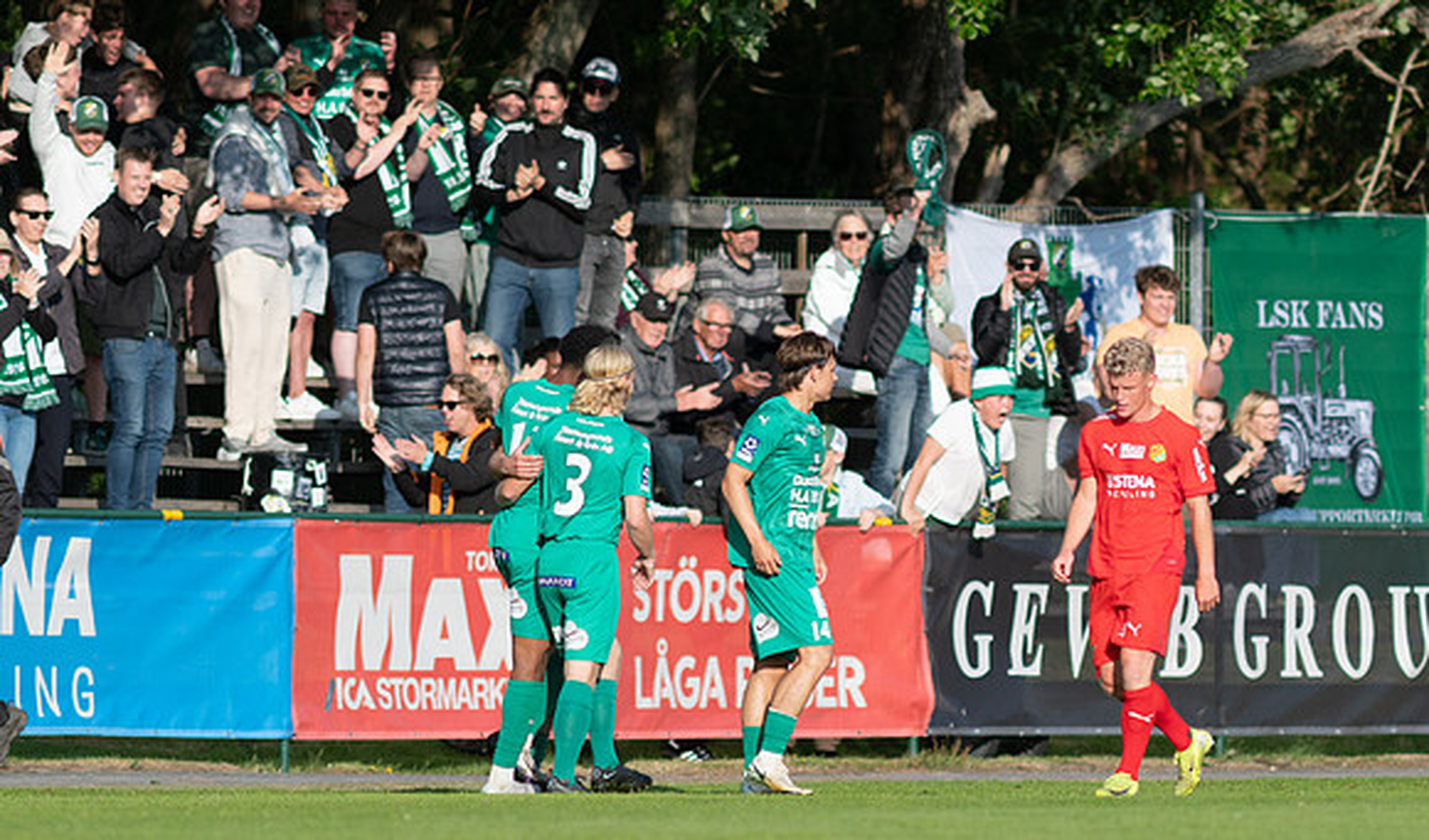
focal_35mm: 695
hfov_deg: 3.1
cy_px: 533
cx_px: 799
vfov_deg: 1.8
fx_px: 26621
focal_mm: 300
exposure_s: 1/1600
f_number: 3.2
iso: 100
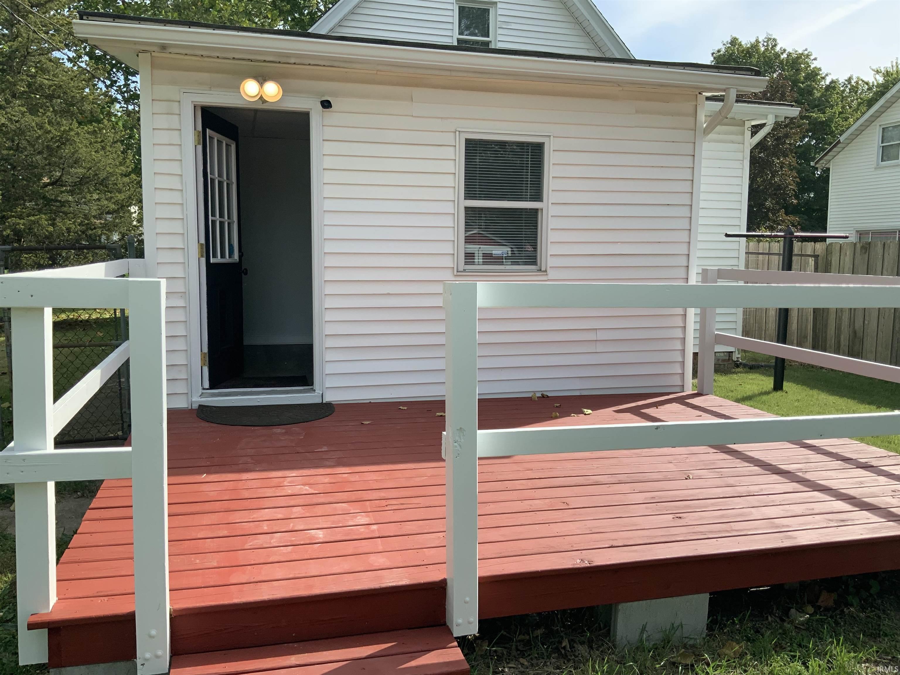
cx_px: 450
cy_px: 338
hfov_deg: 61.7
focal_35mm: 29
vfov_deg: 48.2
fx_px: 754
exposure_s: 1/1055
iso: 16
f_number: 1.8
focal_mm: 3
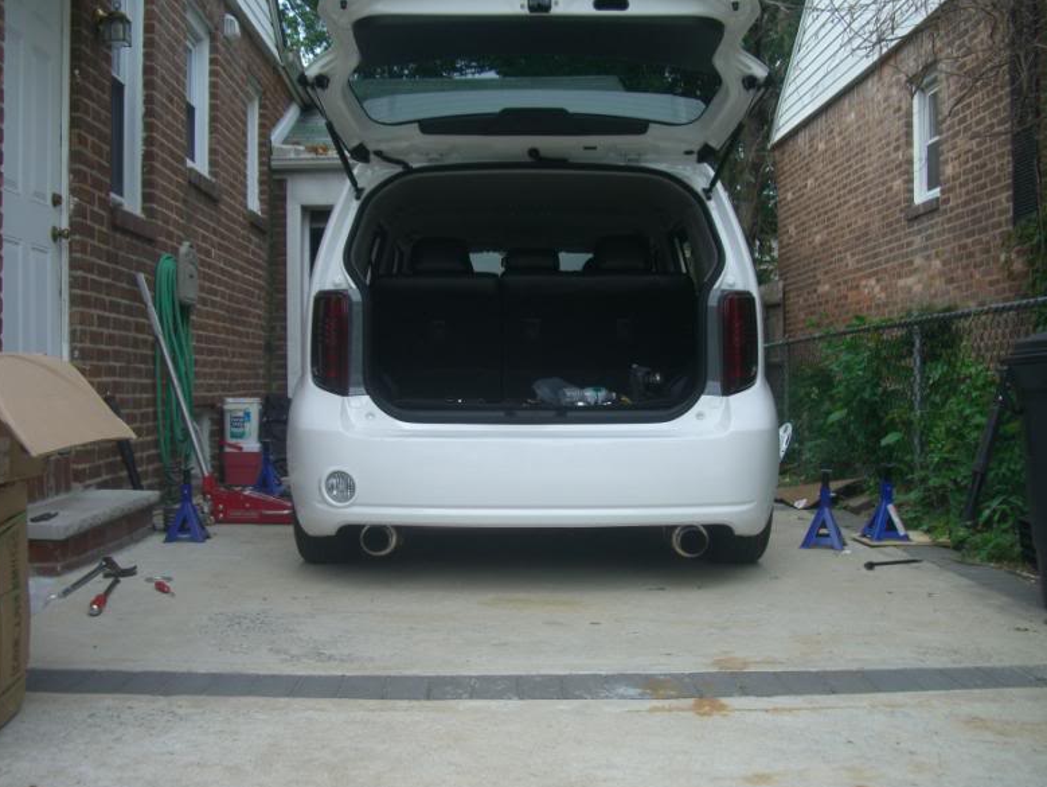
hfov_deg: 47.8
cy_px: 393
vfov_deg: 36.8
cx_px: 520
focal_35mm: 39
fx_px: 1180
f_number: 2.8
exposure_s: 1/320
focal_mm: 7.9
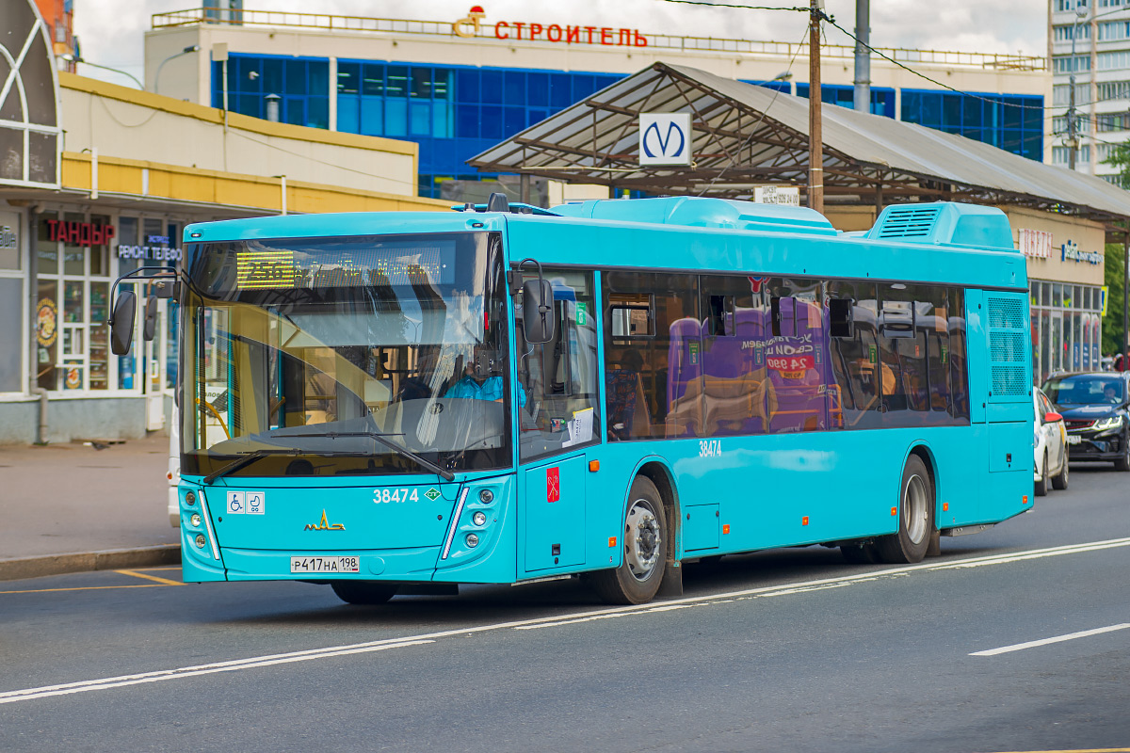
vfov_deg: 12.5
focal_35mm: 110
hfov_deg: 18.6
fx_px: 3453
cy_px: 376
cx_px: 565
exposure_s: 1/400
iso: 100
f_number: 5
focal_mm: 110
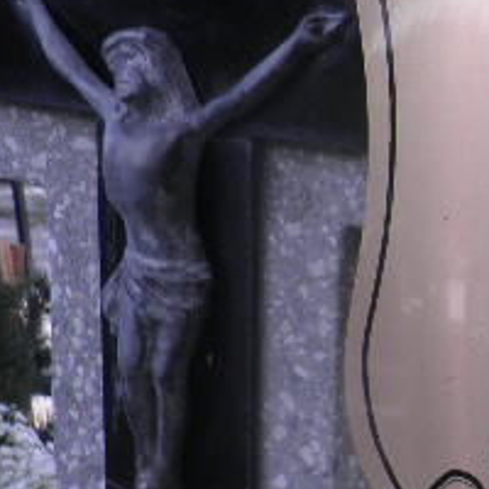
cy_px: 318
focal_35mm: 68
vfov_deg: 25.3
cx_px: 675
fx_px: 1087
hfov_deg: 22.1
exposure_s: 1/160
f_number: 3.3
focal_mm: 4.3
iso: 64
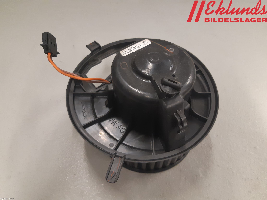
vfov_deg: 53.1
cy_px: 100
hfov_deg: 67.3
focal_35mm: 26
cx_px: 134
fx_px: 201
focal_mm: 3.93
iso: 200
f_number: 1.7
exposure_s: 1/50
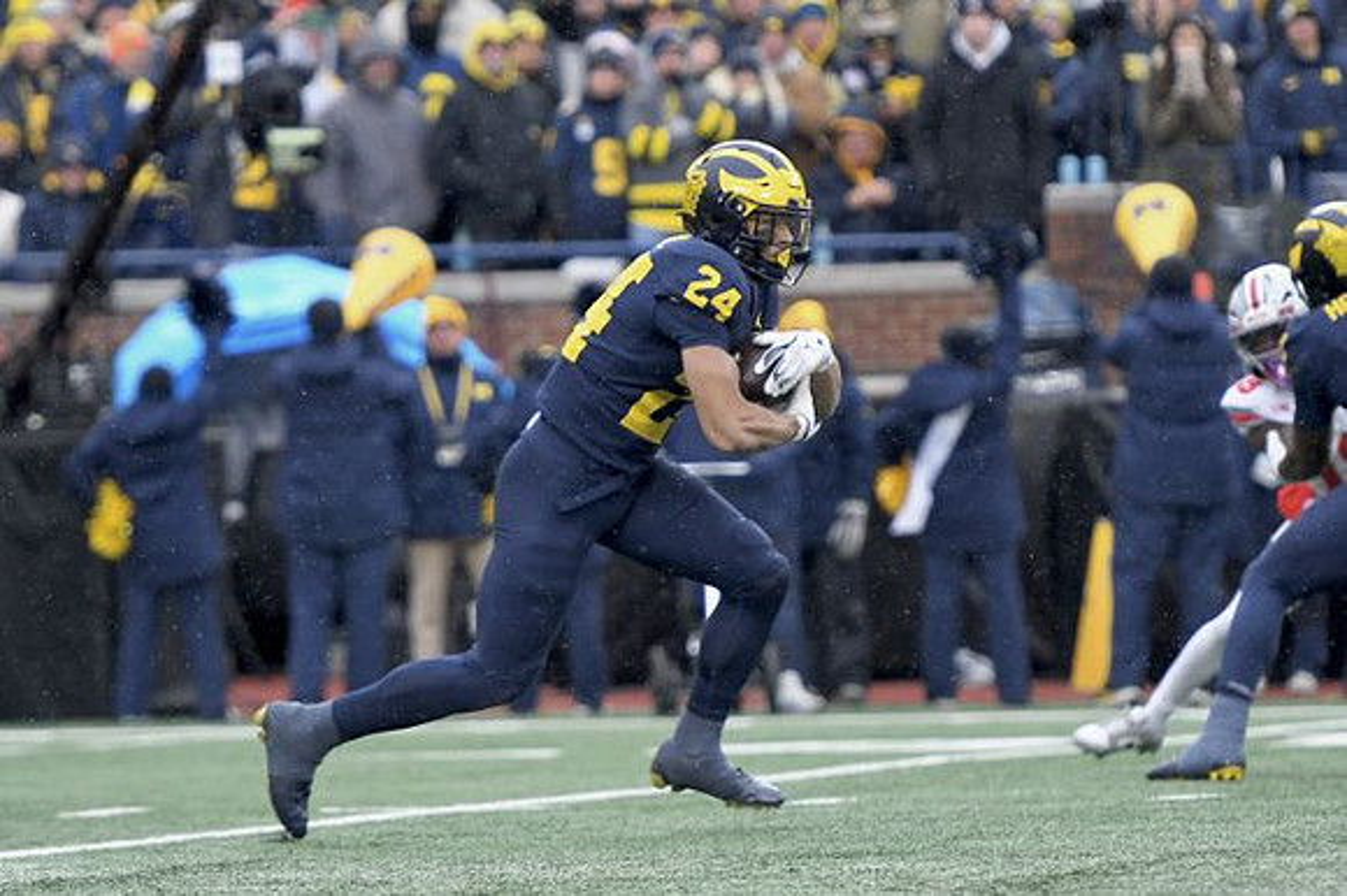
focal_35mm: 262
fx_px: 9797
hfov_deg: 7.9
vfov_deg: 5.2
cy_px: 448
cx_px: 674
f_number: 2.8
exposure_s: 1/1000
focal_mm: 175
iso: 800
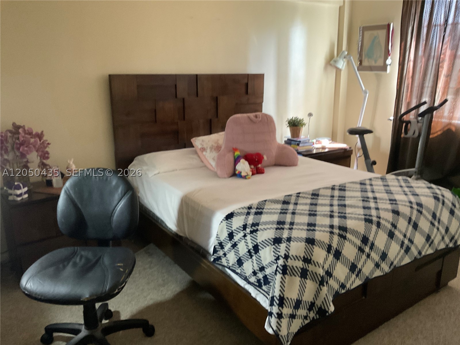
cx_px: 230
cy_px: 172
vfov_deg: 48.2
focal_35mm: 29
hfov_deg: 61.7
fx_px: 385
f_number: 1.8
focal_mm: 3
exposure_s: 1/40
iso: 250
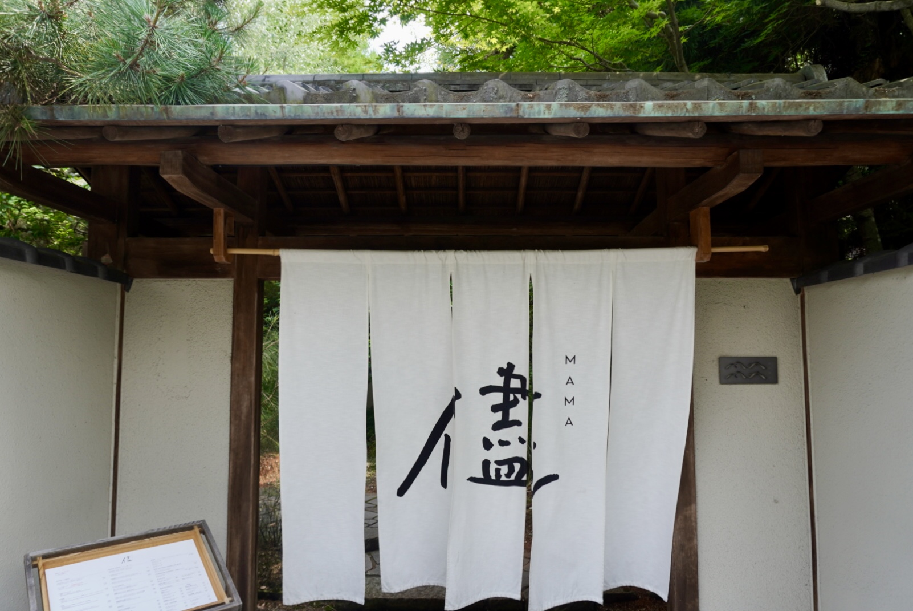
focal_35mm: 24
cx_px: 456
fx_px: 609
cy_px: 306
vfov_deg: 53.2
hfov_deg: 73.7
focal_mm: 16
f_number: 5
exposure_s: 1/100
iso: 100
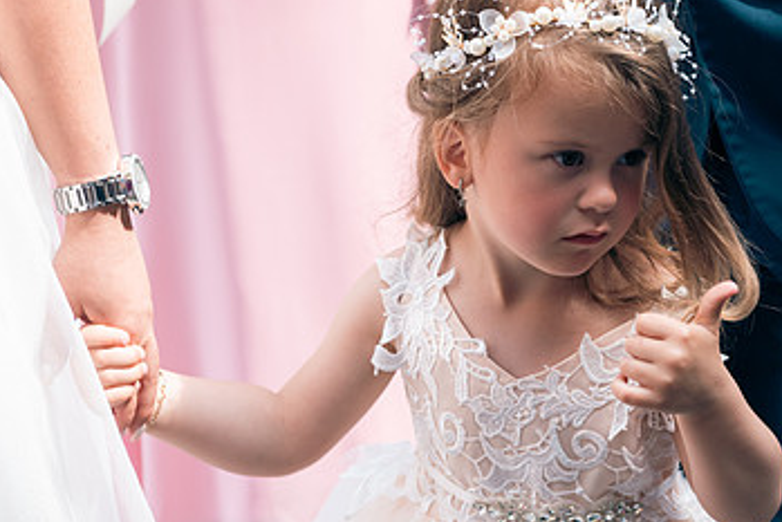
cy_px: 245
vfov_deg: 13.3
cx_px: 558
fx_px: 2238
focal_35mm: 103
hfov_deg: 19.7
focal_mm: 62
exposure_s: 1/200
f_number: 5
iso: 100
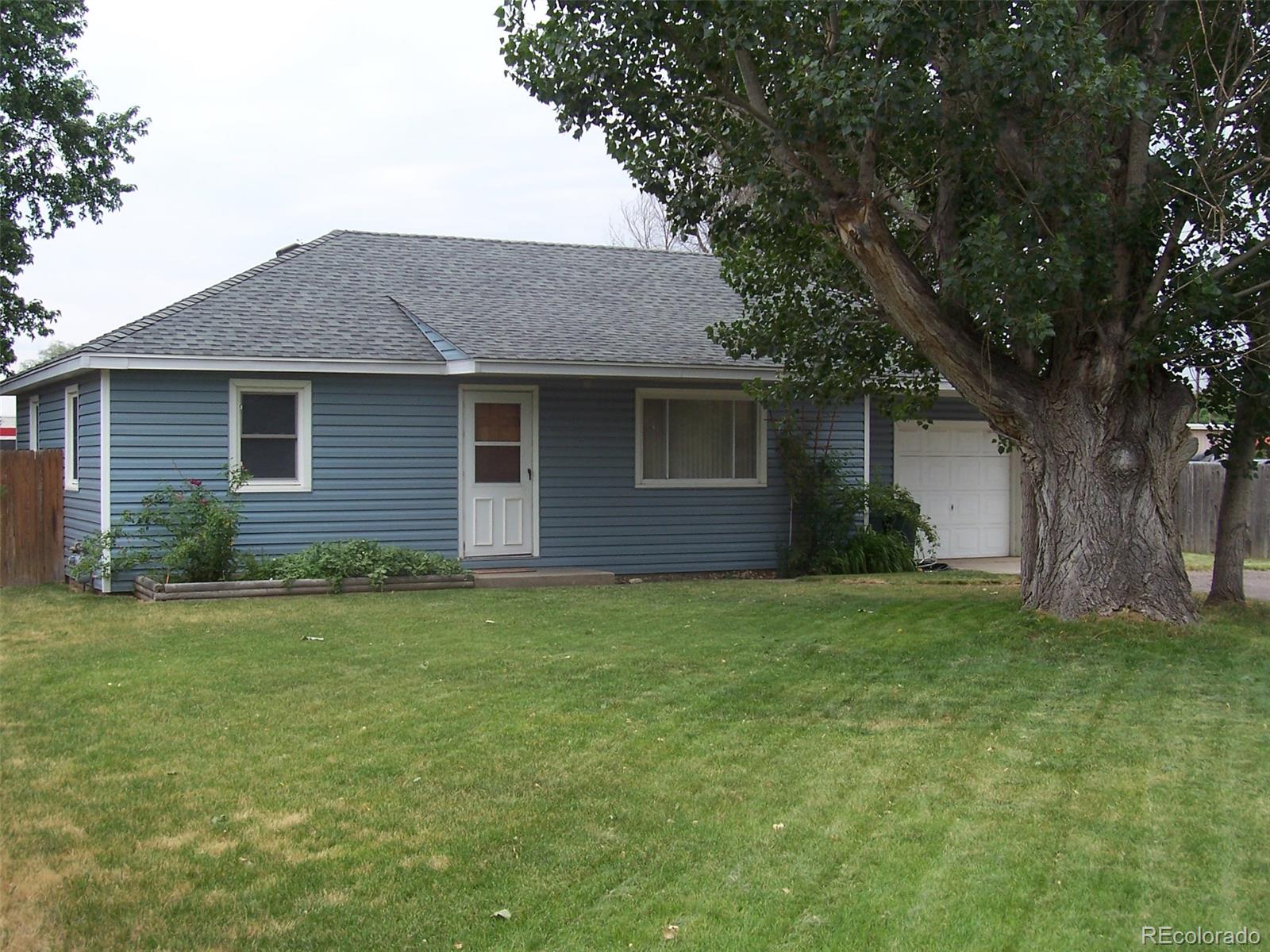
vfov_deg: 34.3
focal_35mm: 42
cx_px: 635
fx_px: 1541
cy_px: 476
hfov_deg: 44.8
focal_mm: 7
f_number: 5.6
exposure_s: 1/125
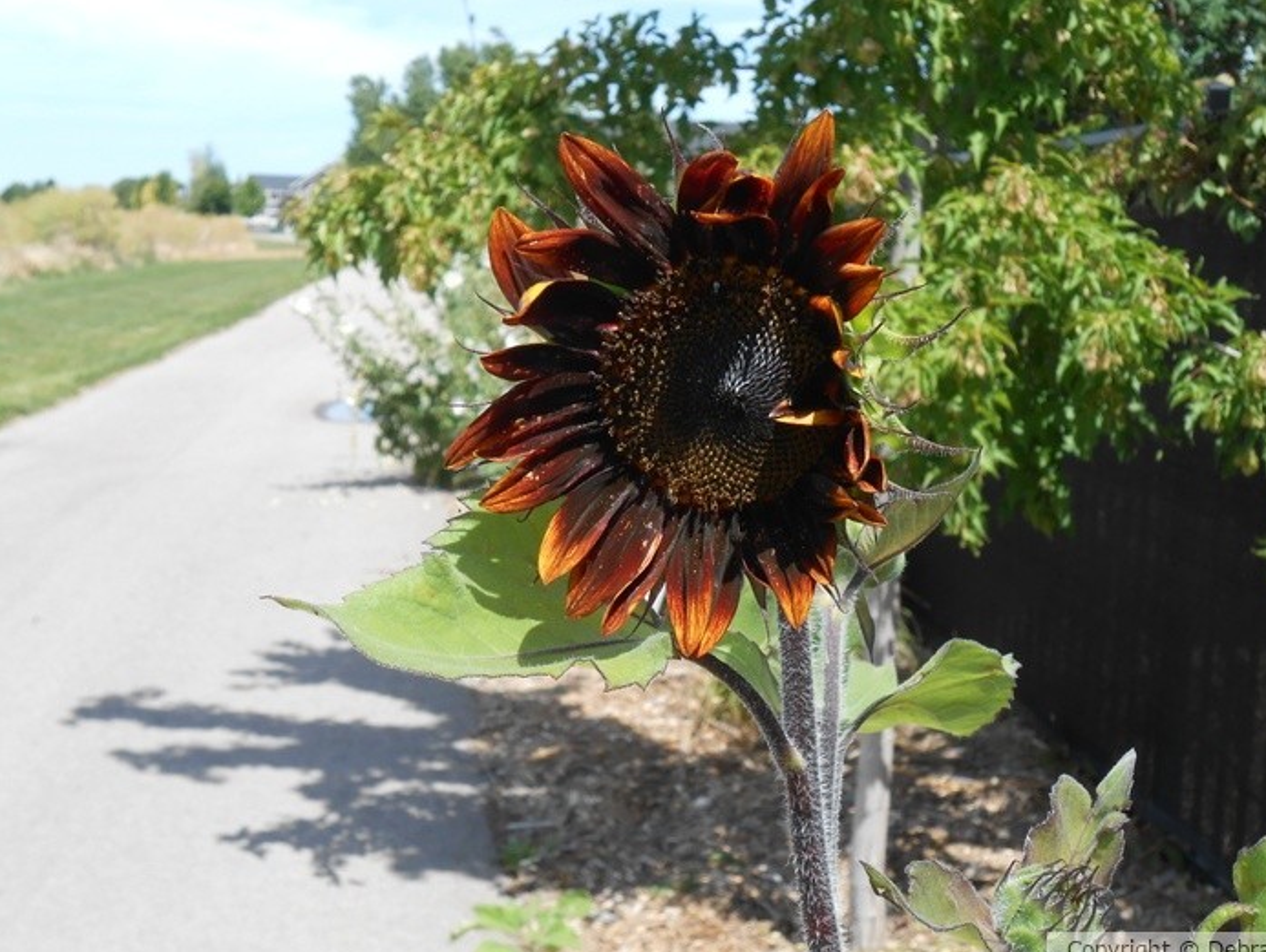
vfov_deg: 27.6
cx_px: 683
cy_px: 454
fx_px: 1940
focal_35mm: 53
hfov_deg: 36.1
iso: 80
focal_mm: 8.8
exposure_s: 1/320
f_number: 4.8
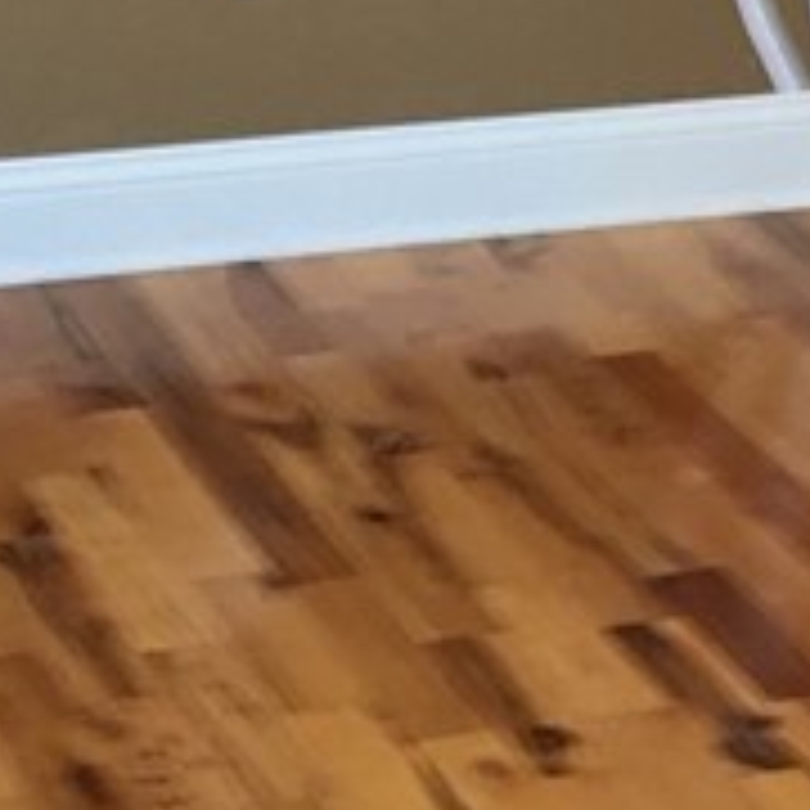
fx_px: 3865
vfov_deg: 11.0
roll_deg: -3.4
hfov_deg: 11.9
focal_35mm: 146
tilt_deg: -4.6
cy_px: -720
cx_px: 621
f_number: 2.2
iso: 40
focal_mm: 4.15
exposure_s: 1/15
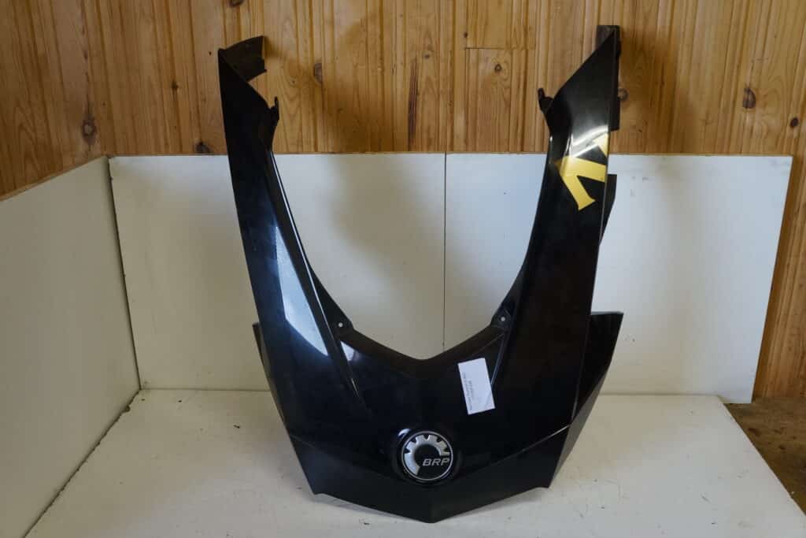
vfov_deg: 41.7
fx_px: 705
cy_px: 269
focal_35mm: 32
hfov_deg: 59.5
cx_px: 403
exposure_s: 1/60
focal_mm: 21
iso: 800
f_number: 5
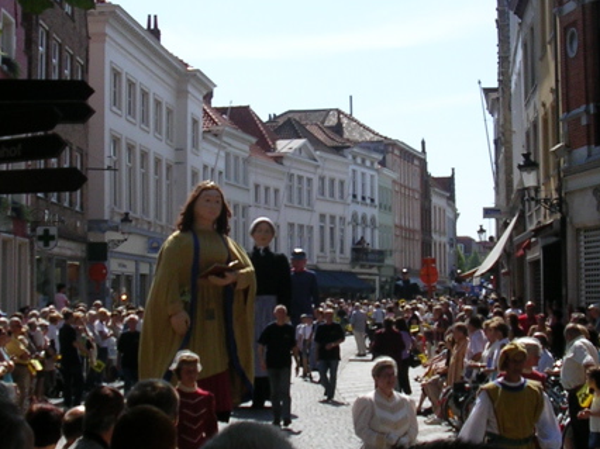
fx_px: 1299
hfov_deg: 26.0
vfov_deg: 19.6
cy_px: 217
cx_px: 332
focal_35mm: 75
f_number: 5.6
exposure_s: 1/362
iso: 50
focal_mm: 5.8
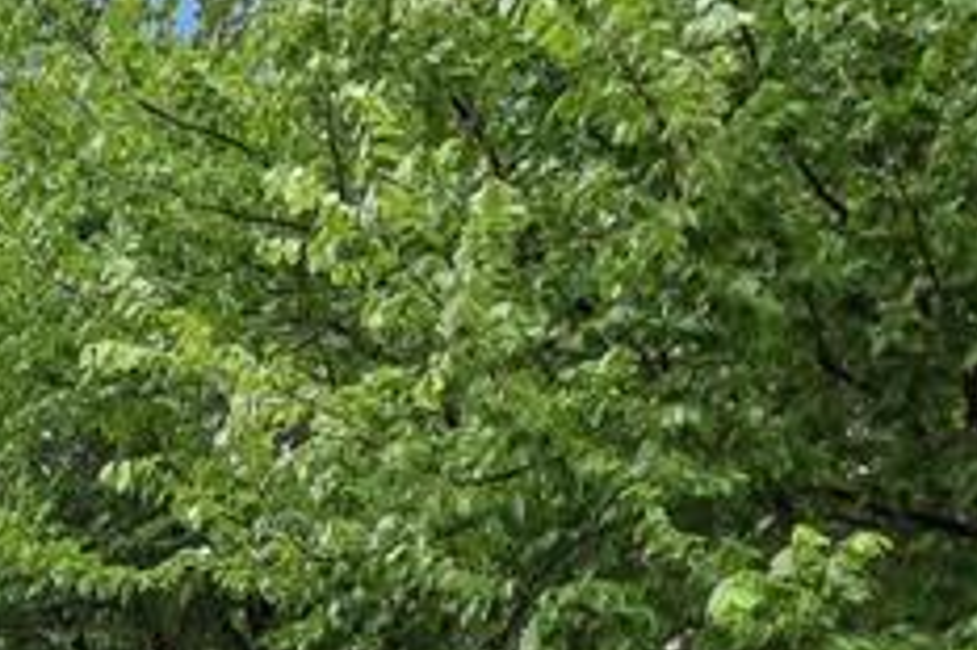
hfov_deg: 19.5
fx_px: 2142
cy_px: 1325
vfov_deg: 14.2
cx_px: -763
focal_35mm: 79
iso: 400
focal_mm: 18
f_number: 8
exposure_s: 1/80
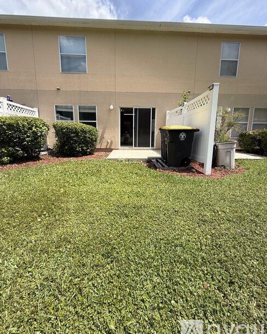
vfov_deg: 96.7
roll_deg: -1.9
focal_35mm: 15
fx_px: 148
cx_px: 132
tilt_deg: -8.2
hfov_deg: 84.0
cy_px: 158
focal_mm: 2.22
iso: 50
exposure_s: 1/1312
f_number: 2.2
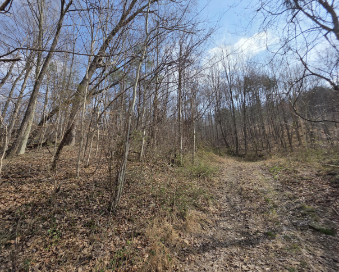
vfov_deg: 88.0
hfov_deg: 100.7
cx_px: 171
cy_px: 139
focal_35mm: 14
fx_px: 141
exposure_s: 1/2339
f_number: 1.9
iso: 40
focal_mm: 2.2
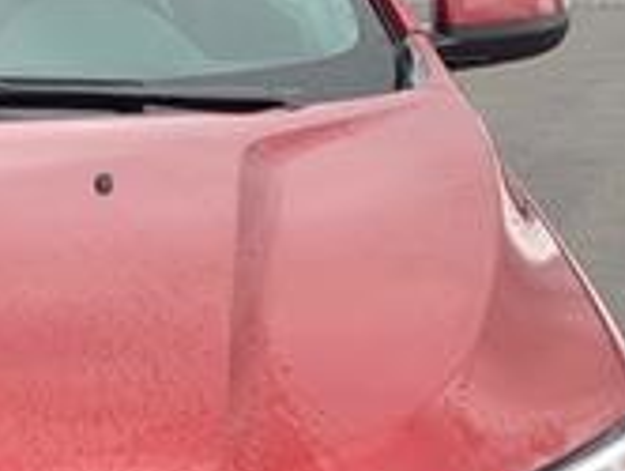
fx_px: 1808
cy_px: 592
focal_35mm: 100
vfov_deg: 14.3
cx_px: -158
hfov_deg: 18.4
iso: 25
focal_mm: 4.25
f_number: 1.8
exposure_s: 1/315
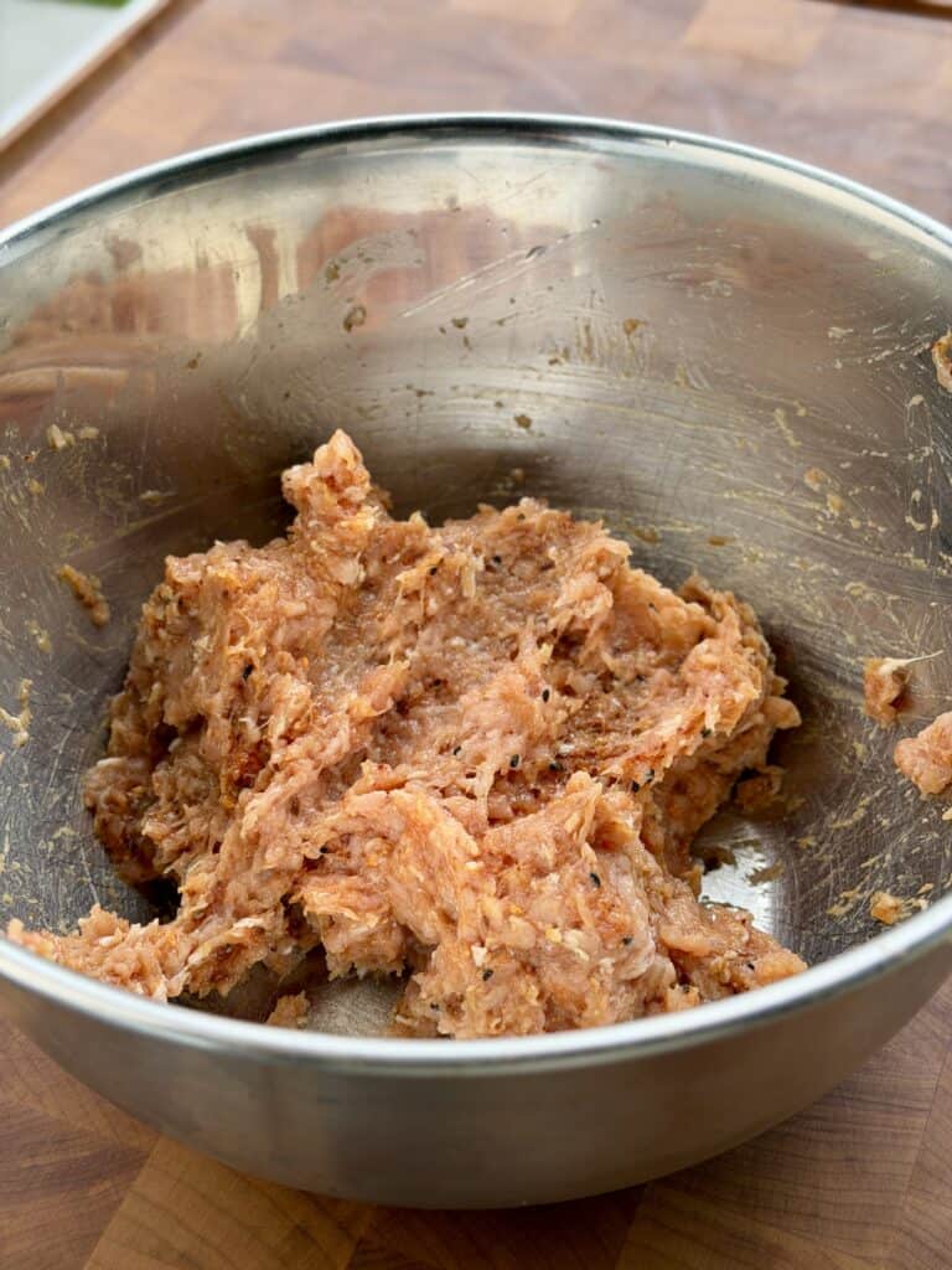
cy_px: 635
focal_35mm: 48
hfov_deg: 30.3
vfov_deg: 39.7
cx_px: 476
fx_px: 1760
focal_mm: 6.76
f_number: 1.78
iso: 64
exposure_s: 1/601
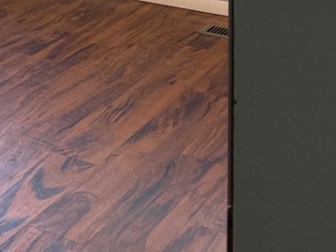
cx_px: -290
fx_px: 1019
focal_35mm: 105
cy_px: -241
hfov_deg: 15.7
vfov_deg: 12.5
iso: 160
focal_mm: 6.76
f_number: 1.78
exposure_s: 1/60
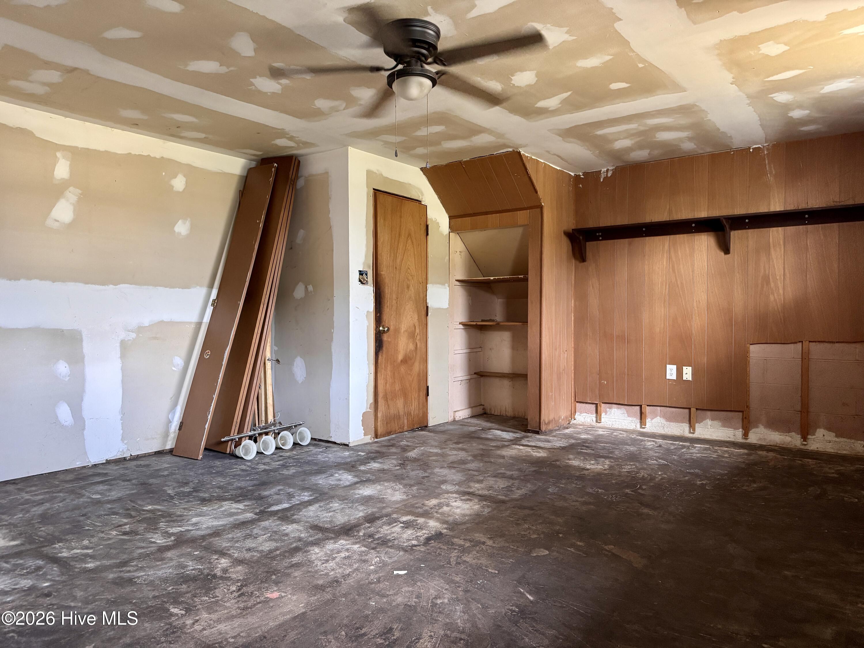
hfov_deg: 71.6
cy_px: 324
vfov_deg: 56.8
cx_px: 432
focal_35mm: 24
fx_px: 599
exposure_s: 1/60
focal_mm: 6.76
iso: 640
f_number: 1.78
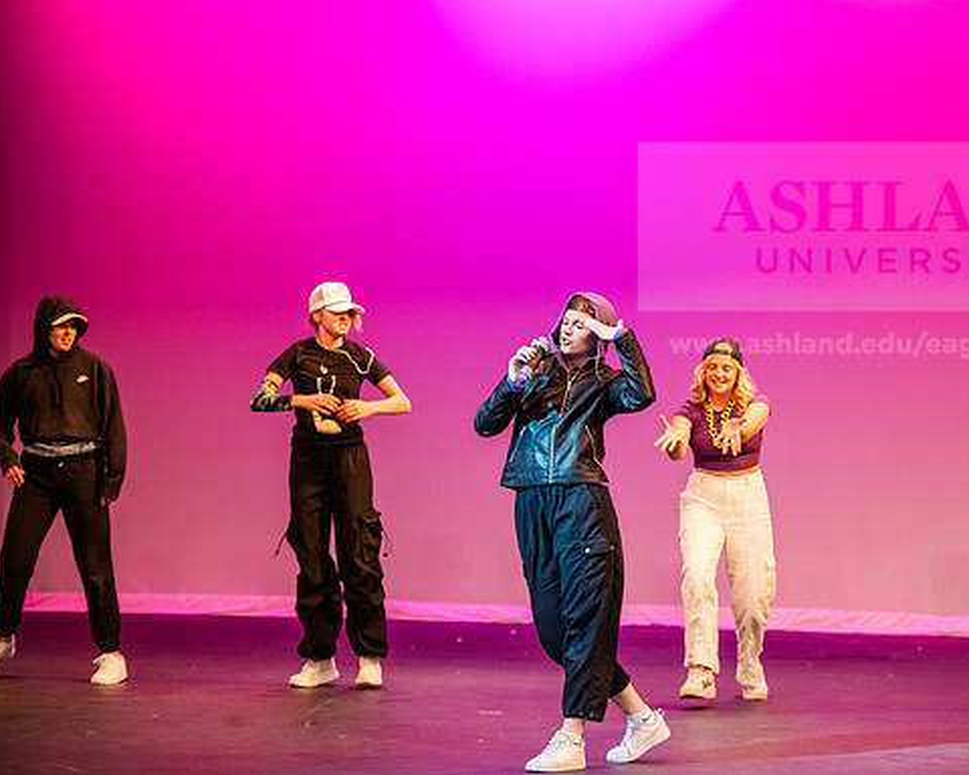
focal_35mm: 136
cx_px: 577
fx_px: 3900
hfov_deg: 14.2
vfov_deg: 11.4
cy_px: 386
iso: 4000
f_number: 3.2
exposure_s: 1/250
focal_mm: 120
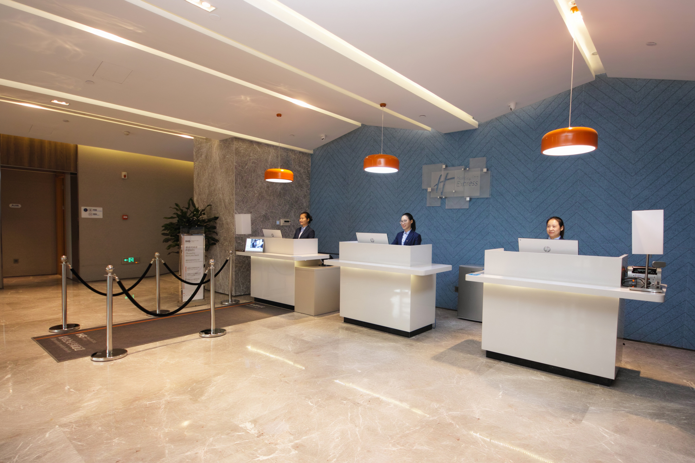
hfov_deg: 95.0
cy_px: 232
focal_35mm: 16
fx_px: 319
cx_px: 348
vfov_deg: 72.1
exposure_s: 1/6
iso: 100
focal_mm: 11
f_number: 5
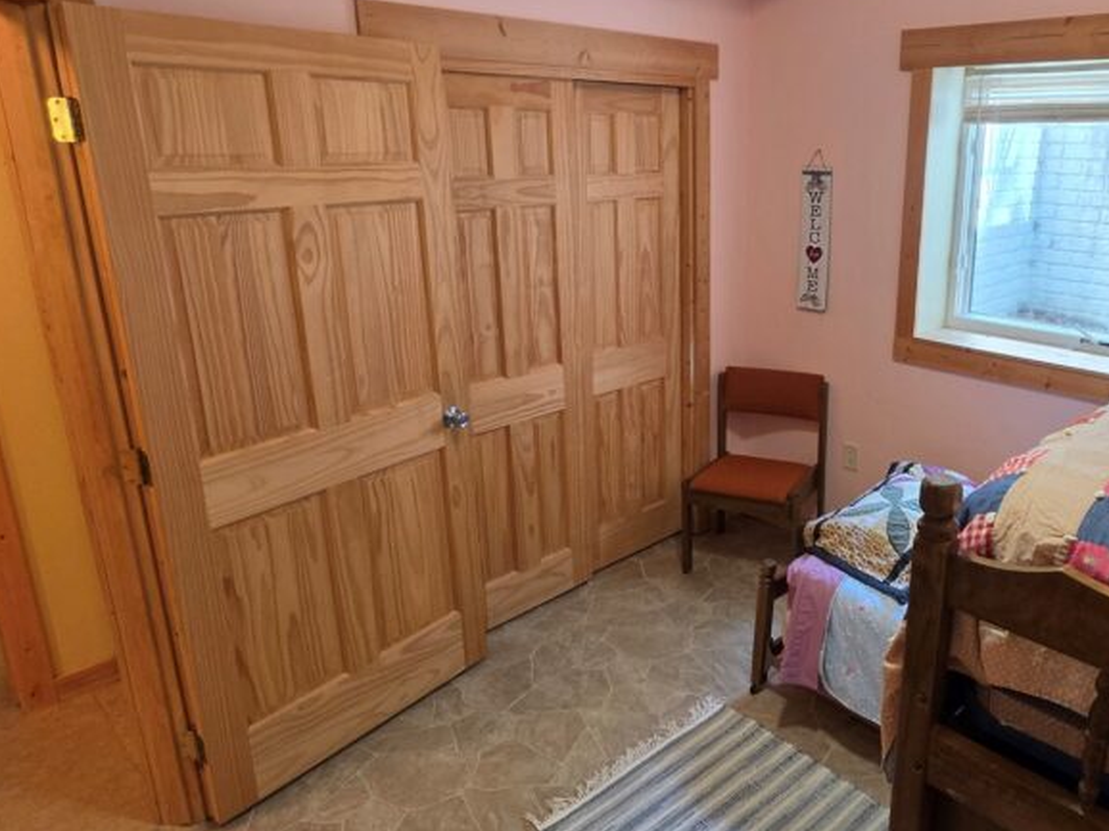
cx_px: 736
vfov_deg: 56.7
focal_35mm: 24
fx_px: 769
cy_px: 374
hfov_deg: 69.7
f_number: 1.9
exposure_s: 1/60
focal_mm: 2.2
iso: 200
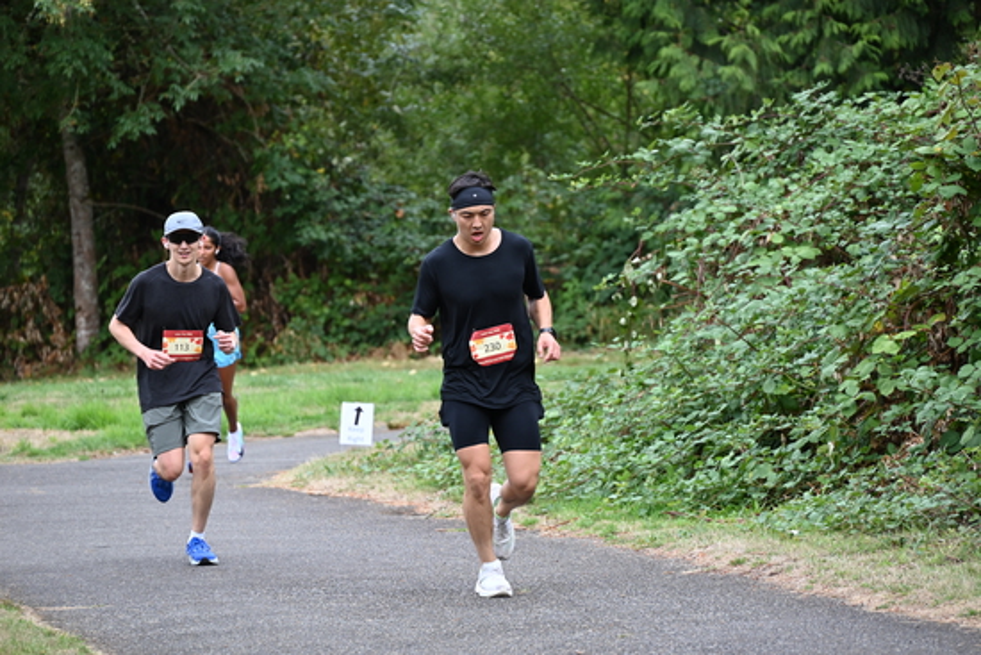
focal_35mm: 200
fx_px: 5451
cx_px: 490
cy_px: 328
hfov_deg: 10.3
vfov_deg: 6.9
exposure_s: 1/250
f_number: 6.3
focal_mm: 200
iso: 720
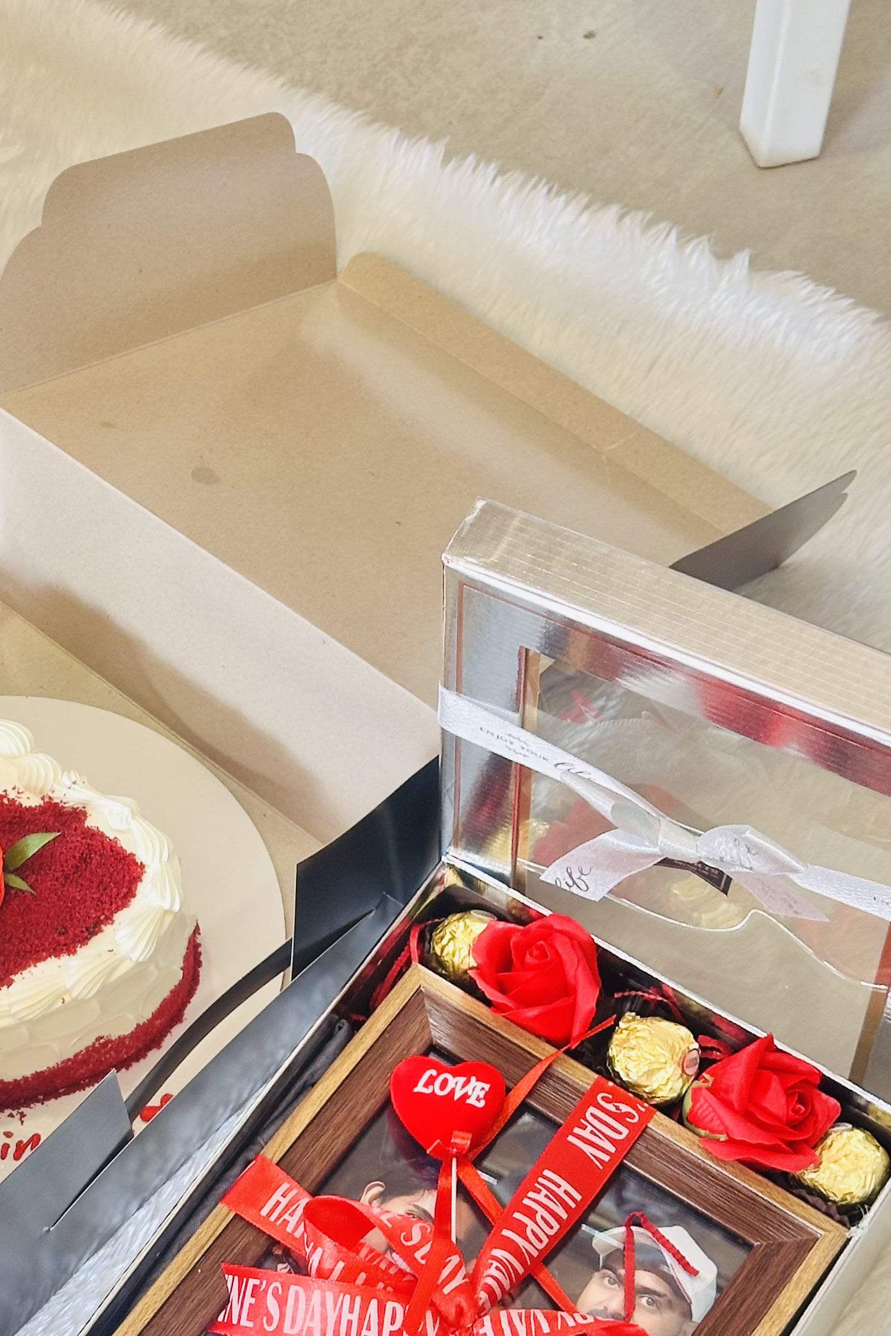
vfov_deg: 24.2
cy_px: 685
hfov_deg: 16.0
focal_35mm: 84
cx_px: 66
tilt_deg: -56.6
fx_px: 3117
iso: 50
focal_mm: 6.86
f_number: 1.78
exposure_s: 1/50
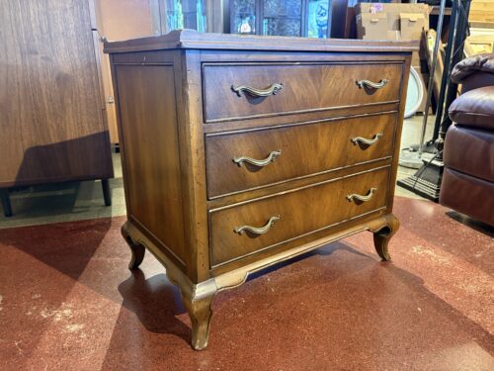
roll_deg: +0.8
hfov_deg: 67.3
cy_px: 186
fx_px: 371
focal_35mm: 26
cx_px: 247
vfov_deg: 53.1
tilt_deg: -18.4
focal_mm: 5.96
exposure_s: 1/60
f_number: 1.6
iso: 400
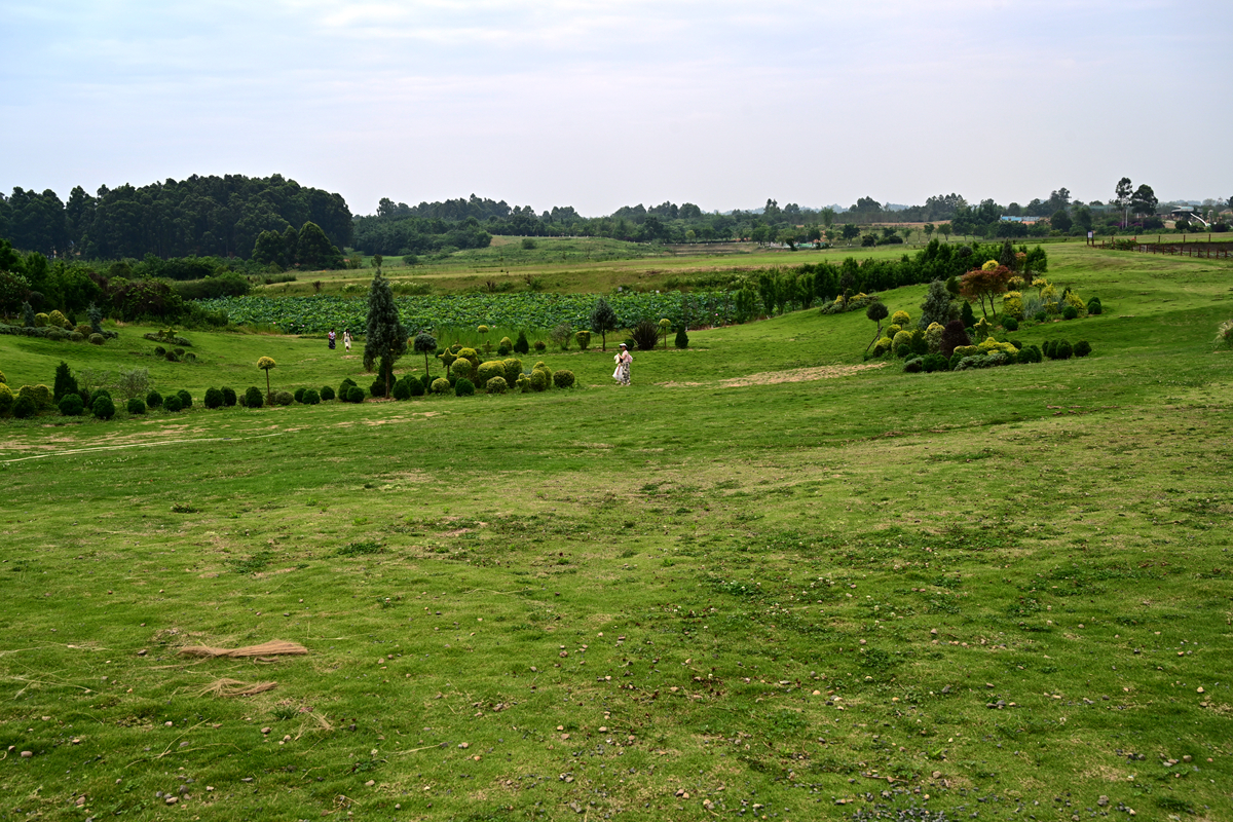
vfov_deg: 38.9
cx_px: 616
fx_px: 1164
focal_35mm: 34
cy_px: 411
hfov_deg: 55.8
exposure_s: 1/320
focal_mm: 34
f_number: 8
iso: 125
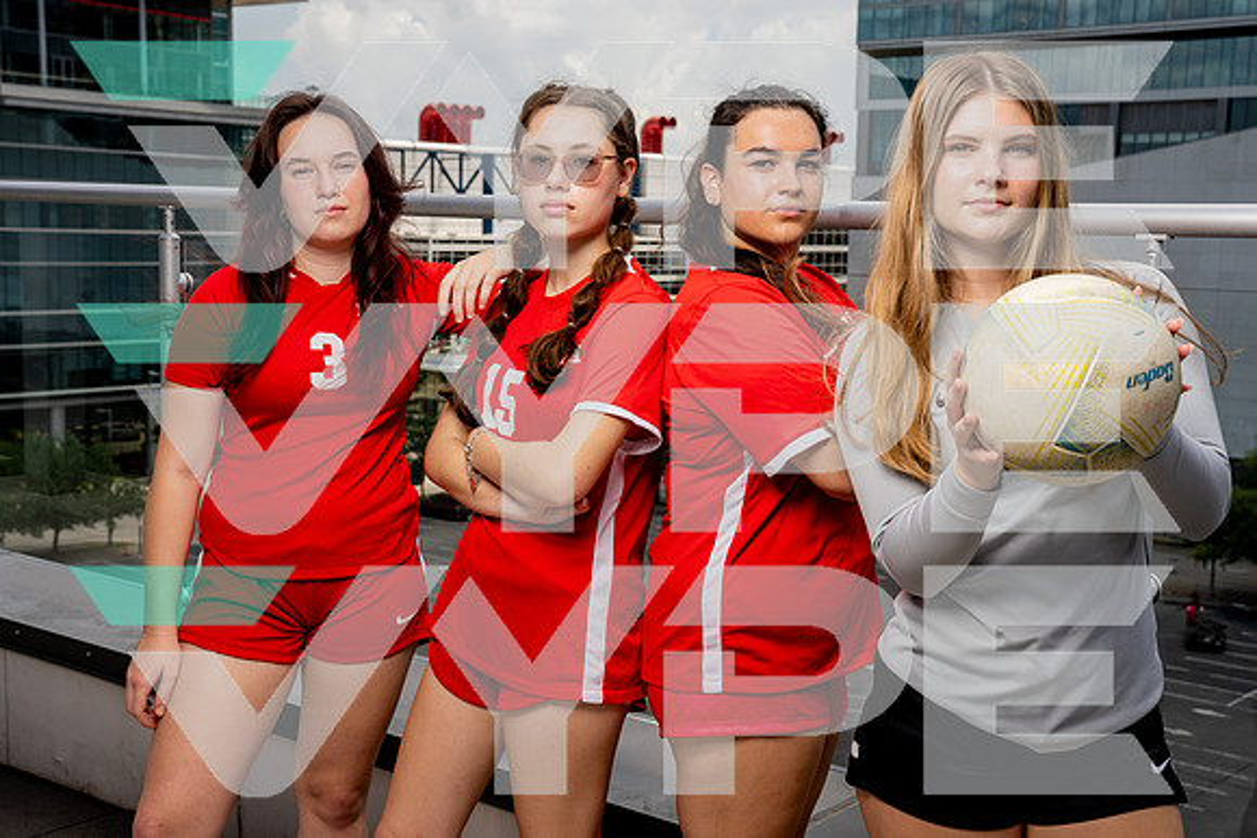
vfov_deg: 27.6
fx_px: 1705
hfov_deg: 40.5
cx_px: 628
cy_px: 419
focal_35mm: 49
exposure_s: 1/500
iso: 100
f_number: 7.1
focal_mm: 45
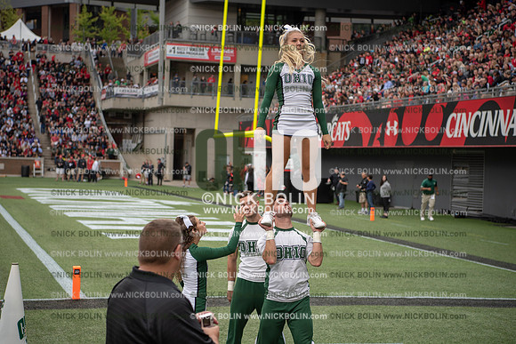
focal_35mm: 70
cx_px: 258
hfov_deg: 28.8
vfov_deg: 19.5
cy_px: 172
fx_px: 1004
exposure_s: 1/800
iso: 250
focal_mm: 70
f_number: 3.5
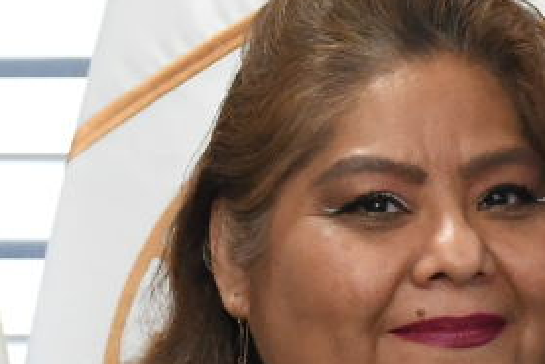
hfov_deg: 4.2
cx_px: 805
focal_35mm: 491
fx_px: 7437
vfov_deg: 2.8
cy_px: 488
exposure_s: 1/125
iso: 4000
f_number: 7.1
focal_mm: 56
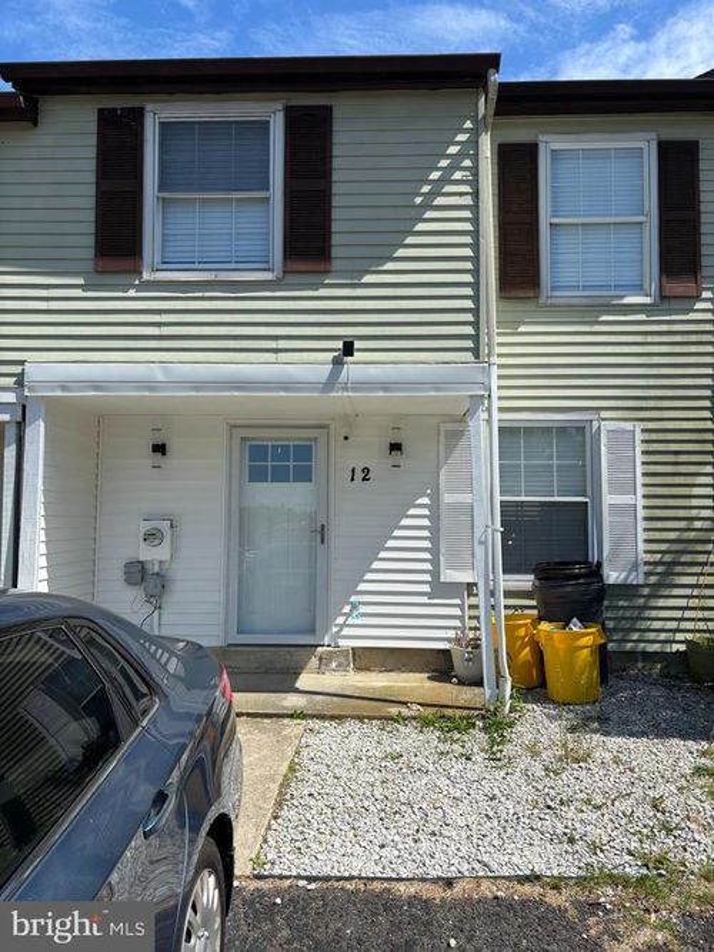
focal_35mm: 26
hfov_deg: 53.0
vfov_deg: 67.3
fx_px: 715
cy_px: 476
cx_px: 357
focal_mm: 5.96
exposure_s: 1/3650
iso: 50
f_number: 1.6
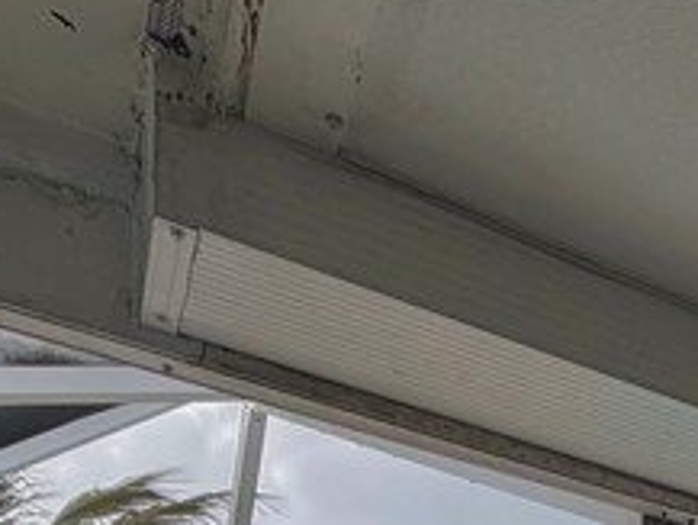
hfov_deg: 24.3
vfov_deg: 15.8
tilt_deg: -1.0
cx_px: 984
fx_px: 1332
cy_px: 1140
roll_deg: -0.8
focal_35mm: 66
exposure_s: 1/211
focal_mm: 2.22
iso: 40
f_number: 2.2
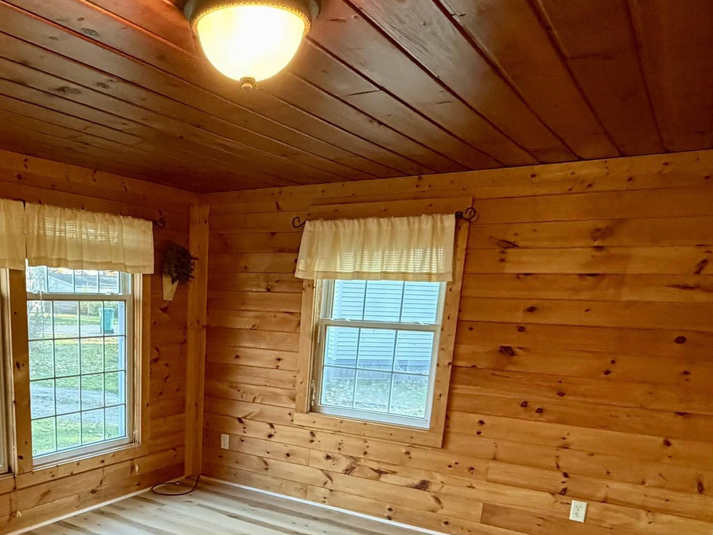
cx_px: 206
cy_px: 450
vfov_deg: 42.8
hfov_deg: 56.3
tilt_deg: -13.7
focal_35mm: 31
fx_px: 639
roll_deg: -1.4
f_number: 2.2
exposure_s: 1/60
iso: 400
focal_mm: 2.22
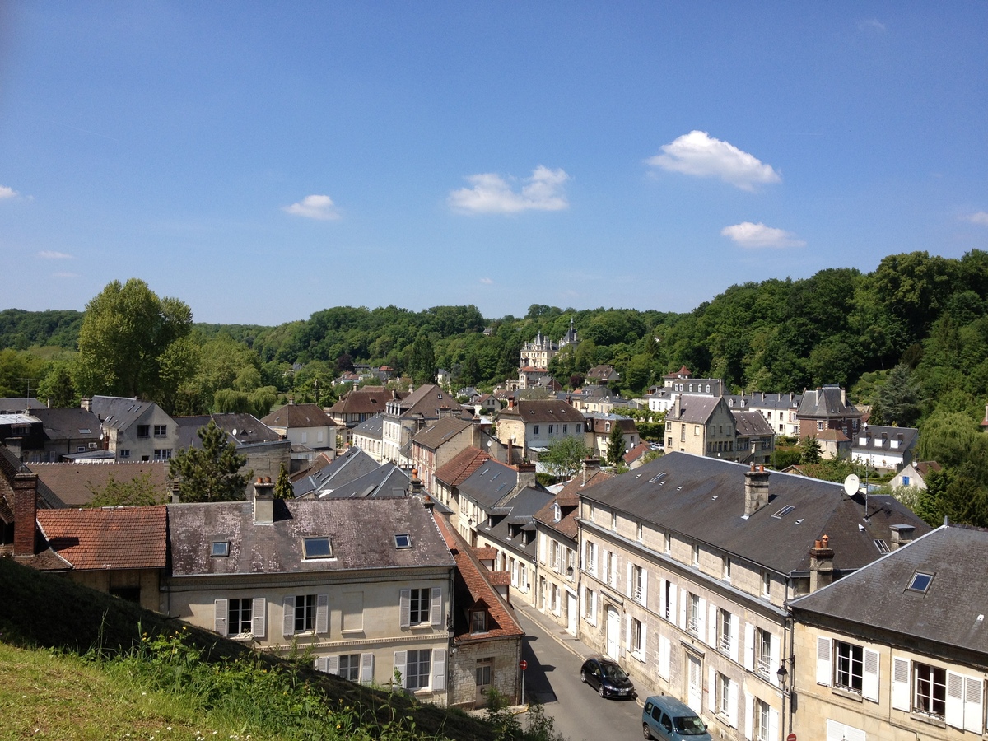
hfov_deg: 52.6
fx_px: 999
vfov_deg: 40.7
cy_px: 370
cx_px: 494
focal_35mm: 35
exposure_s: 1/1493
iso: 50
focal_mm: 4.28
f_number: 2.4
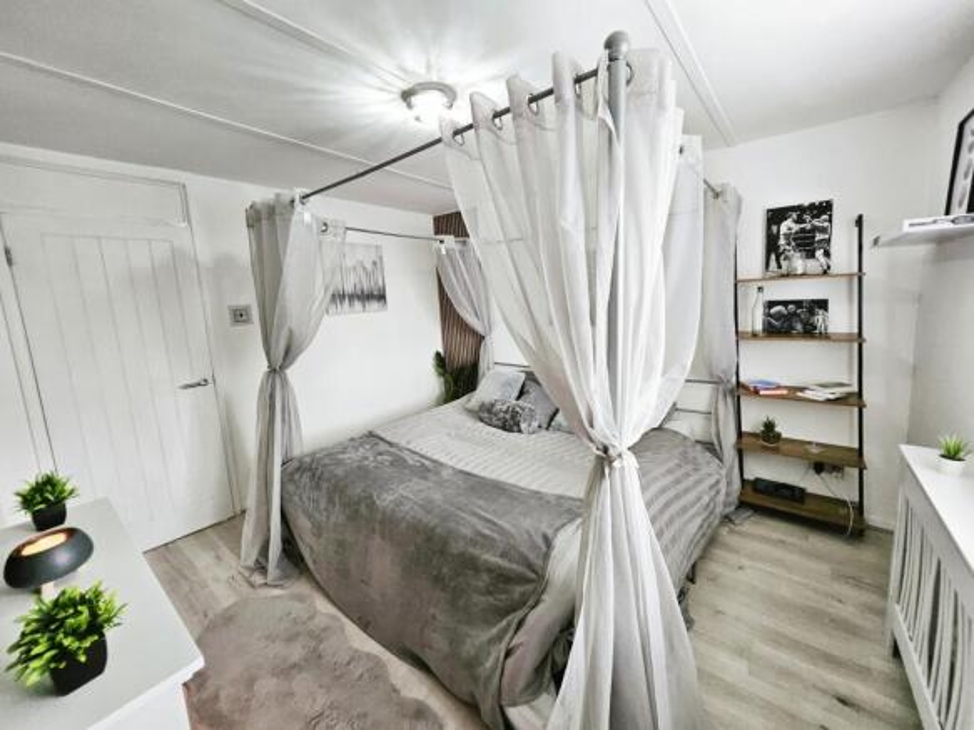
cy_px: 365
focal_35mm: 13
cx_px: 487
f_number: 2.2
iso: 200
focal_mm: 1.7
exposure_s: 1/50
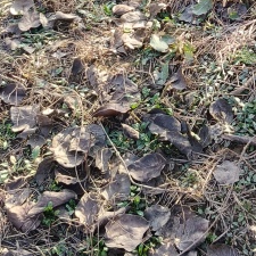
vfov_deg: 14.4
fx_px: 945
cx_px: 193
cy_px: -125
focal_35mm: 113
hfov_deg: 15.3
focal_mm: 3.96
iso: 50
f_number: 1.8
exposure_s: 1/310
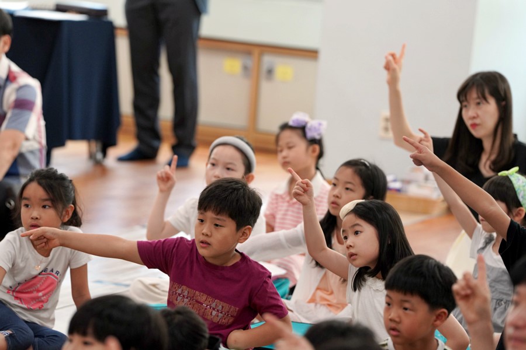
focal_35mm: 200
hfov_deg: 10.3
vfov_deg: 6.9
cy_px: 175
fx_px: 2922
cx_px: 263
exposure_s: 1/250
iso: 2000
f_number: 4
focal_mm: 200
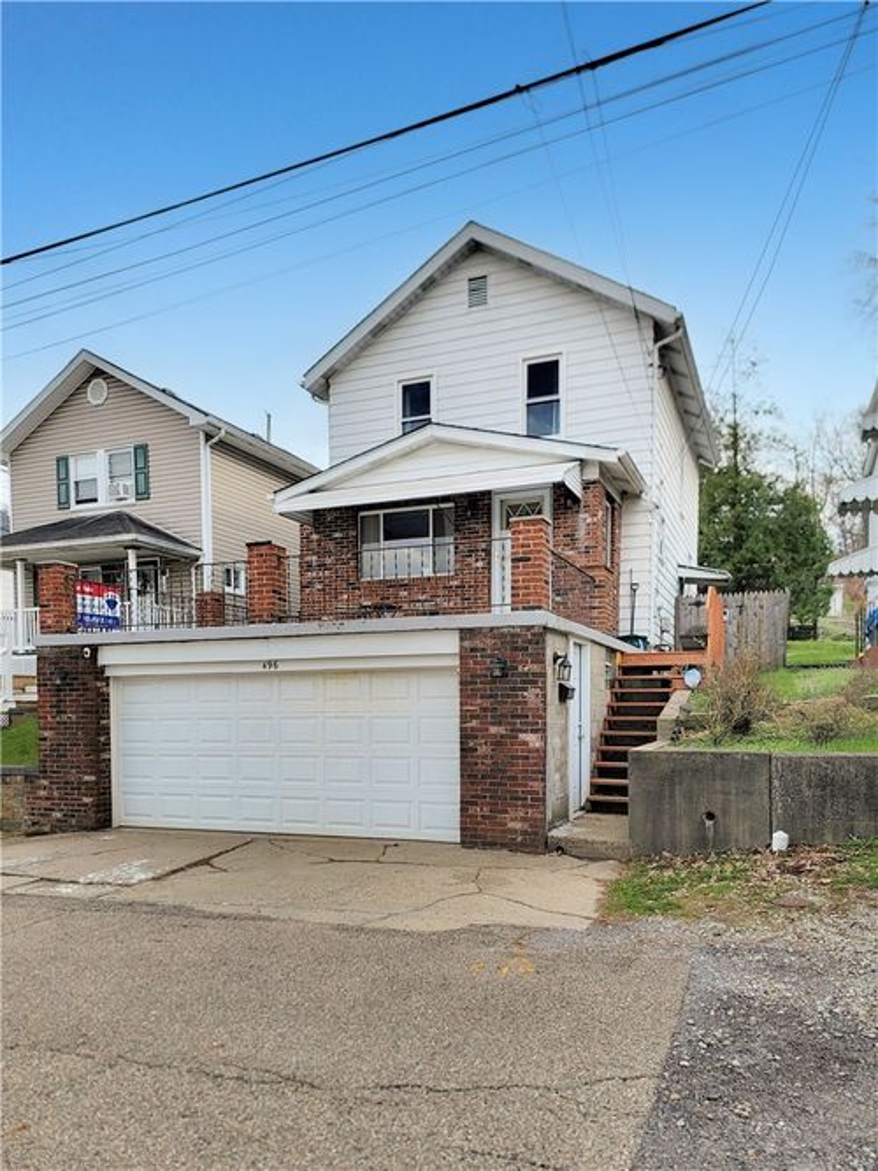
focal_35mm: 24
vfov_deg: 71.6
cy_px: 586
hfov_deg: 56.8
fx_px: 812
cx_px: 439
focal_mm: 6.7
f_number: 1.8
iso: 16
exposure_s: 1/575
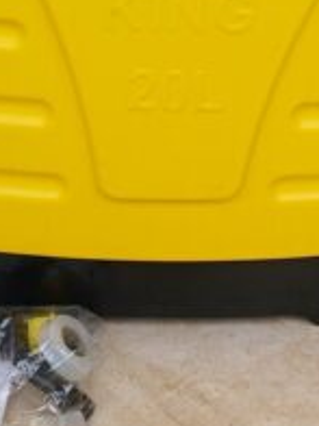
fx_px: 1352
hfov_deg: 13.5
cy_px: -167
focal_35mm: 110
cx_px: 189
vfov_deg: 16.6
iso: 20
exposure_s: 1/194
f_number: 1.8
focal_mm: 4
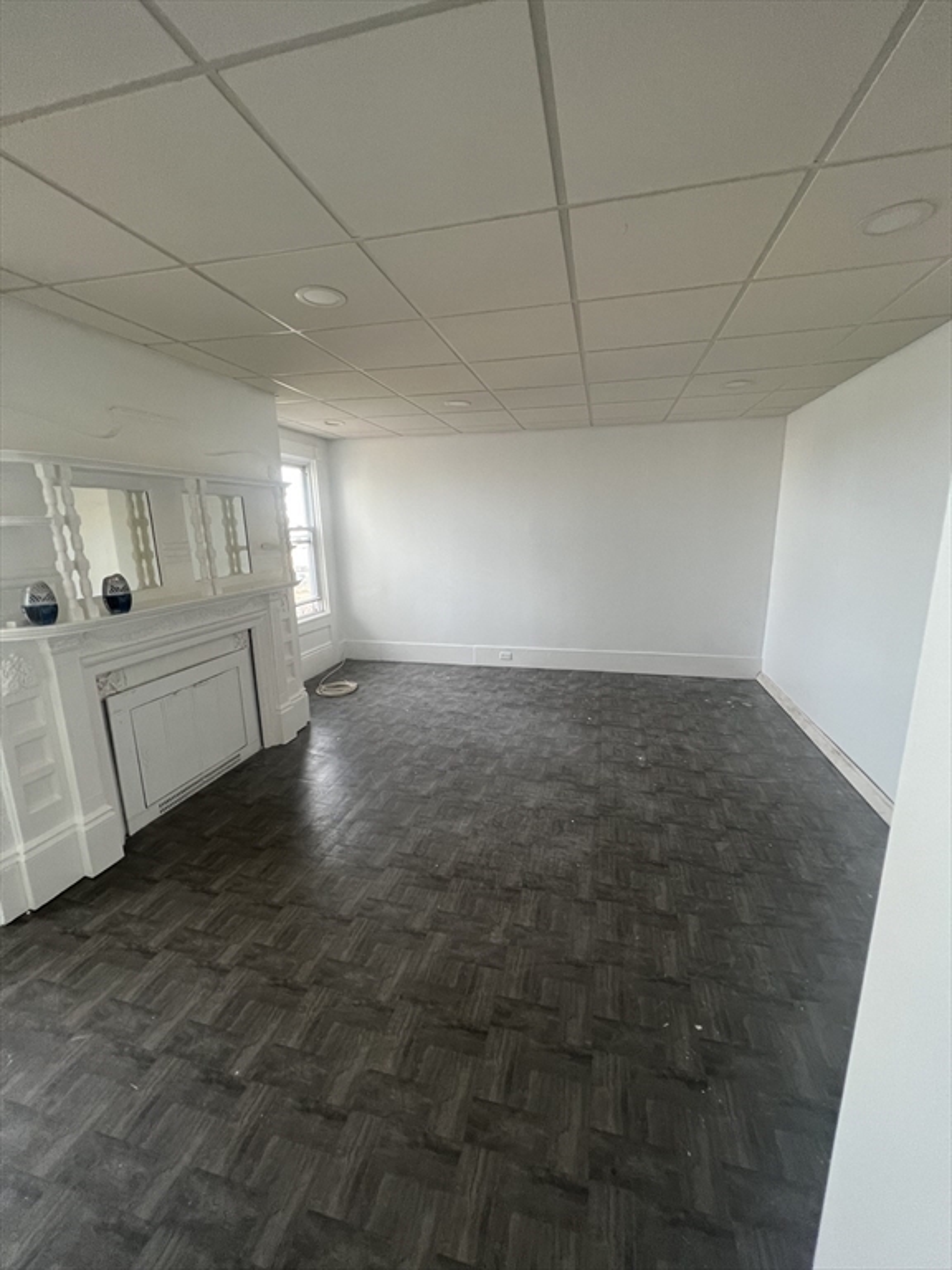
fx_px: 477
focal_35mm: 13
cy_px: 635
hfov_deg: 89.9
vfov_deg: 106.2
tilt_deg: -11.8
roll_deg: +0.9
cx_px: 476
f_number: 1.8
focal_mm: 1.57
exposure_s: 1/99
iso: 160
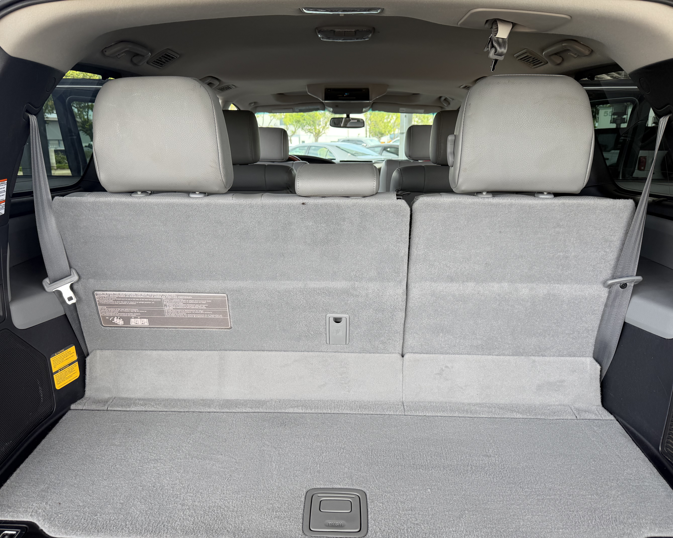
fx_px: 498
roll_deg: +0.6
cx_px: 335
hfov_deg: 68.1
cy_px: 269
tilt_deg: -13.9
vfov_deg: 56.8
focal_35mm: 25
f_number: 1.78
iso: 64
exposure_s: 1/165
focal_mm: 6.76
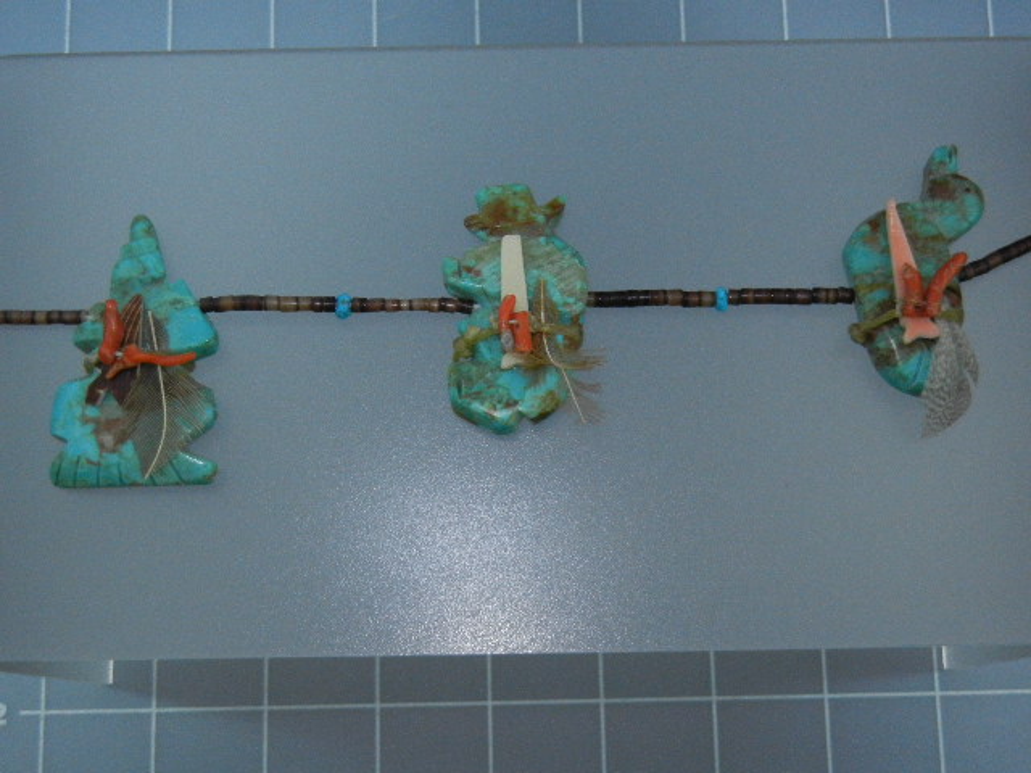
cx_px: 516
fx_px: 1549
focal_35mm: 52
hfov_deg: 36.8
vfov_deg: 28.0
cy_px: 386
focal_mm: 9.3
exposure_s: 1/30
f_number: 7.8
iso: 800
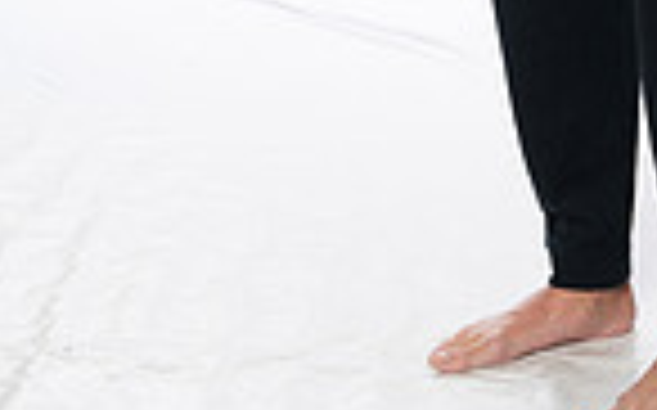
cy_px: -505
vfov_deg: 7.8
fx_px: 2809
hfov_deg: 13.3
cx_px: 558
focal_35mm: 157
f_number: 8
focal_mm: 50
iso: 800
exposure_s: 1/250
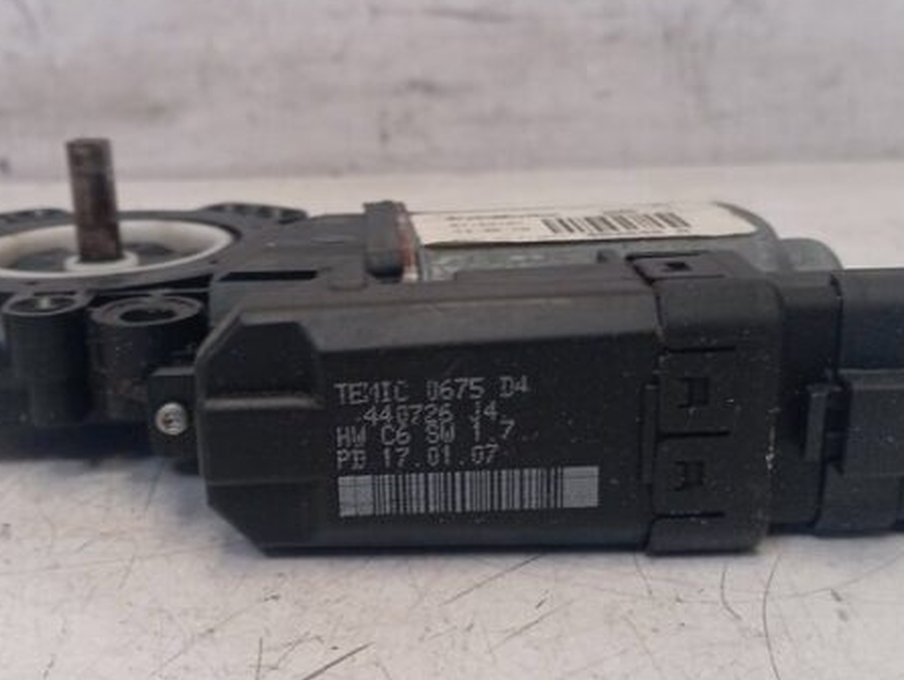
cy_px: 409
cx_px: 404
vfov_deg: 32.8
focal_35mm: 44
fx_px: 1151
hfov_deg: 42.8
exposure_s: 1/33.3
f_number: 1.8
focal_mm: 4.22
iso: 405
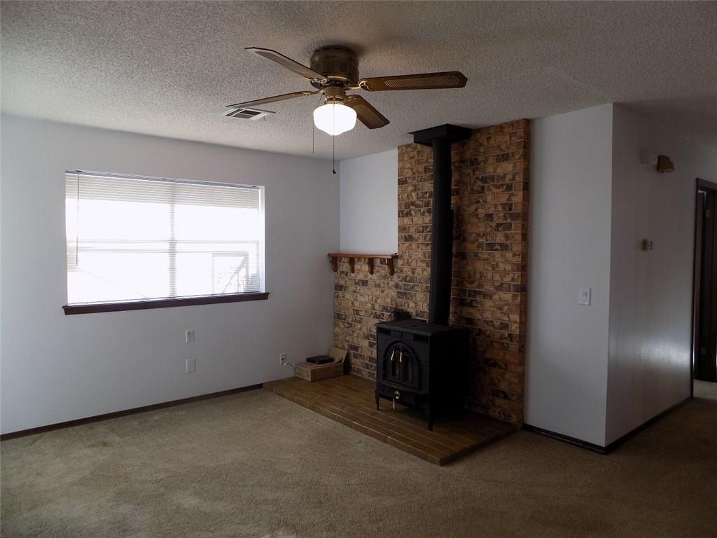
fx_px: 476
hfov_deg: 73.9
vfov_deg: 58.9
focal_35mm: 23
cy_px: 269
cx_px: 358
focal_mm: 4
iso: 80
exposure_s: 1/40
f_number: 3.1
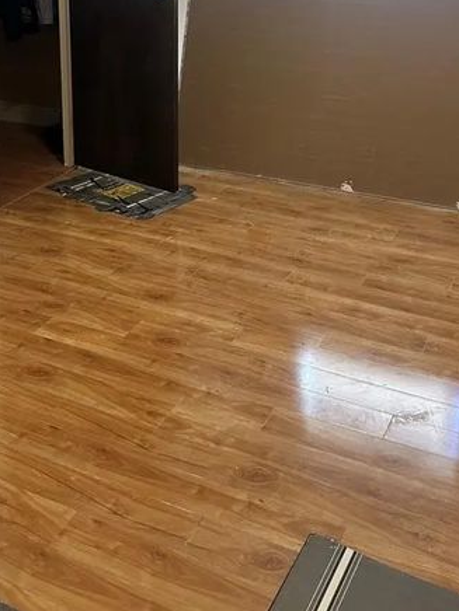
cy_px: 65
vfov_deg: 37.8
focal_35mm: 47
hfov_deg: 30.8
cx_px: 175
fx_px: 831
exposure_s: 1/120
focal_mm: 6.86
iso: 200
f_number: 1.78
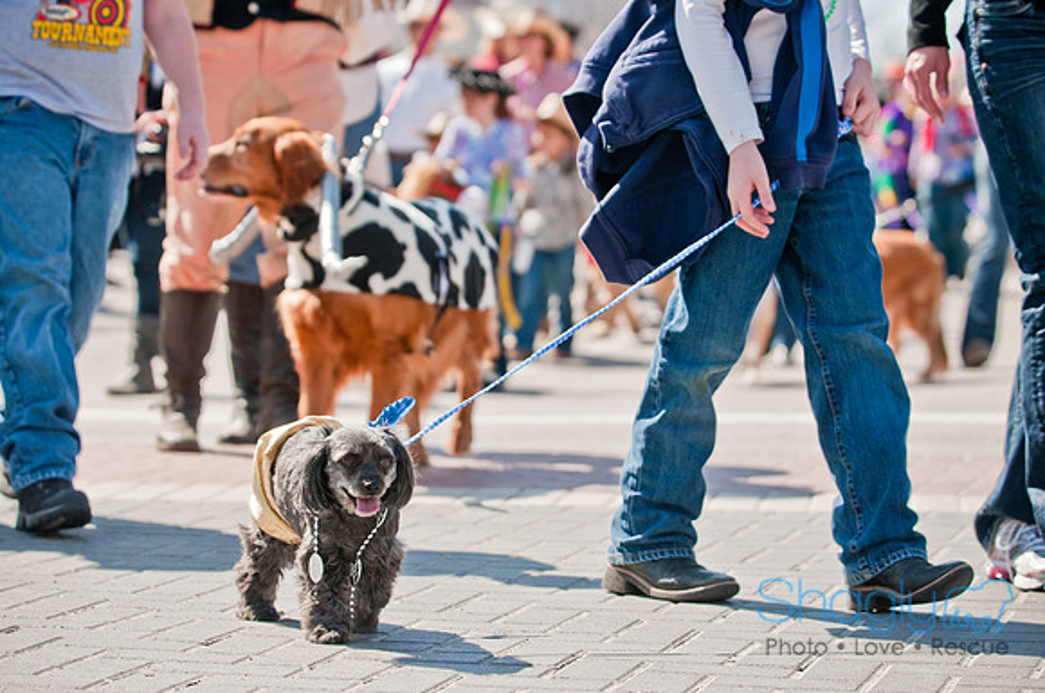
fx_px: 3478
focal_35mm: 120
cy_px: 346
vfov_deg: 11.4
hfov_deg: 17.1
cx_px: 522
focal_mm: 80
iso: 200
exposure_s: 1/1000
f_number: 4
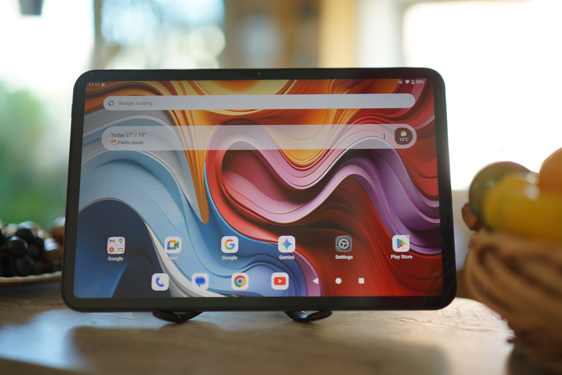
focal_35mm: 50
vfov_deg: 27.0
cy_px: 188
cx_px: 281
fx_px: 780
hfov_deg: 39.6
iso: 100
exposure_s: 1/100
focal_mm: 50
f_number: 5
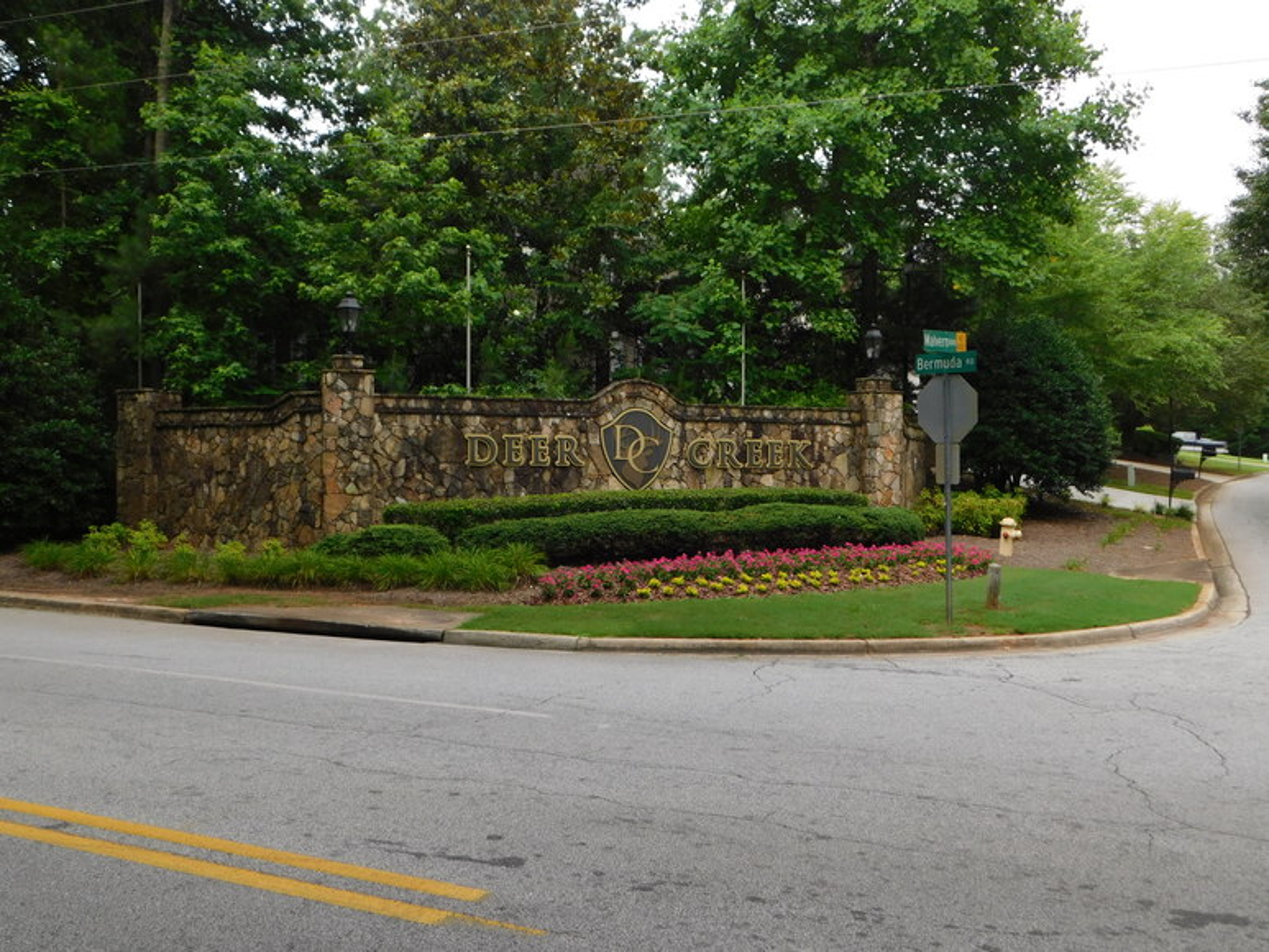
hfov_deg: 60.0
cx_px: 634
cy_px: 476
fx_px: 1100
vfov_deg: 46.8
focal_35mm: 30
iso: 125
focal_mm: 5.3
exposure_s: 1/500
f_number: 3.2
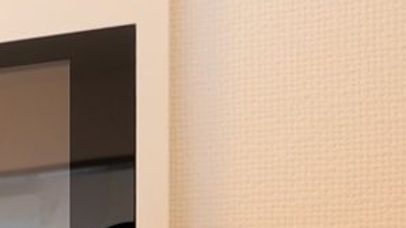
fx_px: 527
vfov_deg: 21.8
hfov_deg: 36.3
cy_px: 303
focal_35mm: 49
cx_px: -31
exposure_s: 1/60
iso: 640
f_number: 5
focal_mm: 7
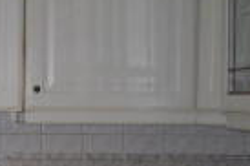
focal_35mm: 155
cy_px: 285
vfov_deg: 8.5
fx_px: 1075
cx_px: -132
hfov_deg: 12.6
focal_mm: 6.3
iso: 100
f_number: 3
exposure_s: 1/45
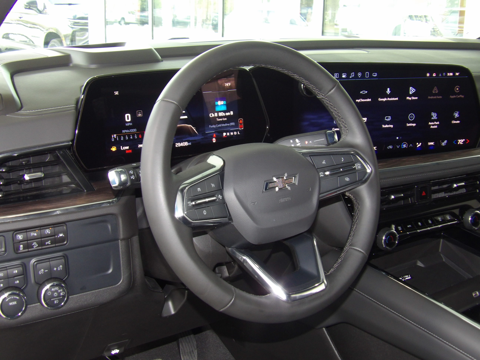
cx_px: 240
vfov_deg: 31.5
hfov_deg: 41.2
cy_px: 180
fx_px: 638
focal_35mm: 46
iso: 200
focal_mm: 8.2
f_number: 3.8
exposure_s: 1/31
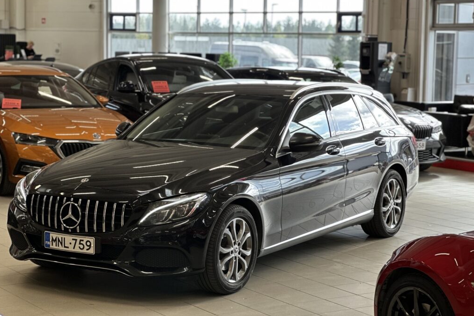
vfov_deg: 16.9
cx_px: 236
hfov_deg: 25.1
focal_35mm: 81
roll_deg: -0.5
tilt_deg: -4.2
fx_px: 1067
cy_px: 137
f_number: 2.8
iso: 100
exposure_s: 1/93
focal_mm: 9
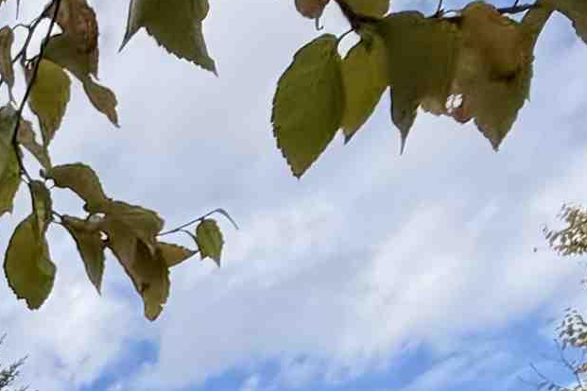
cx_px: -506
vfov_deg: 13.6
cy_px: 940
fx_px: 1174
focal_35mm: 72
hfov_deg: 19.6
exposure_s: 1/644
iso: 40
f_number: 2.2
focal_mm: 2.22
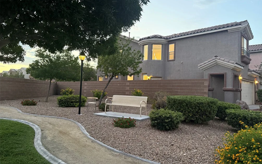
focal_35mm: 26
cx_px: 133
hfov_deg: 70.4
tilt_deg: +3.3
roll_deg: -2.2
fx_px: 186
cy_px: 81
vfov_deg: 47.6
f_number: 1.78
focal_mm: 6.76
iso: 500
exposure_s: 1/60
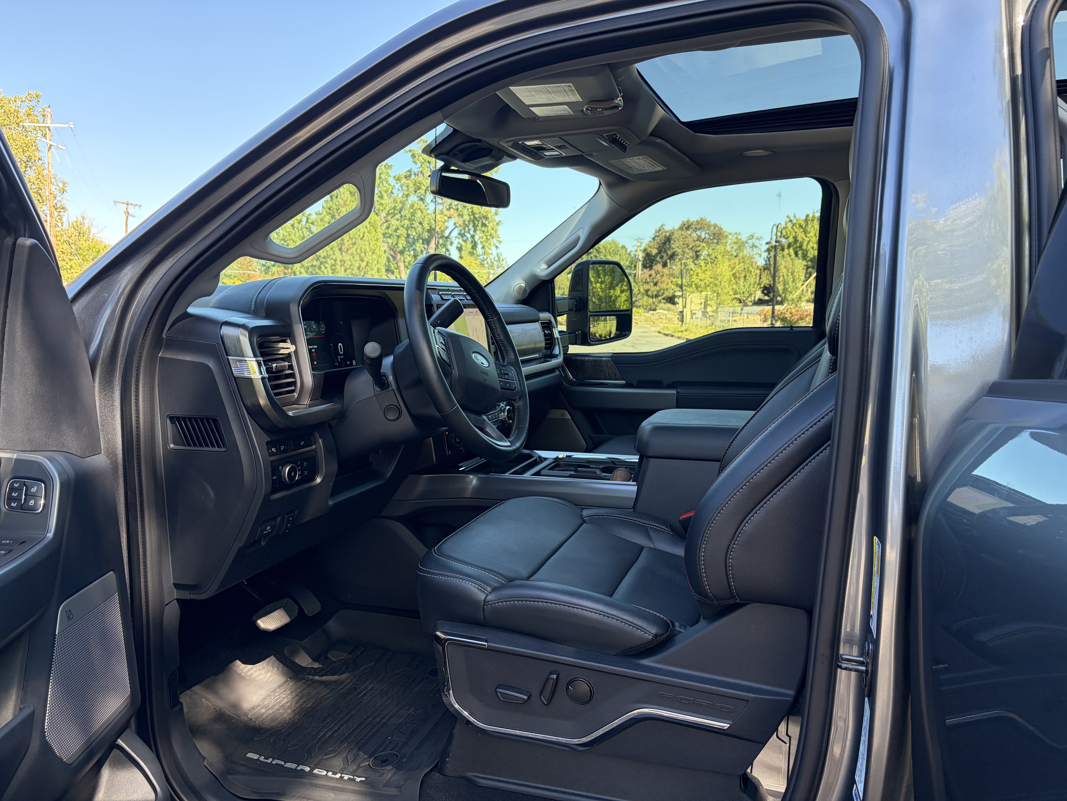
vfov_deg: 53.1
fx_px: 801
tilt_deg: -7.1
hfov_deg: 67.3
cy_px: 400
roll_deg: +0.4
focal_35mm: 26
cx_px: 534
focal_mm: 5.96
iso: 100
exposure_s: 1/205
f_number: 1.6
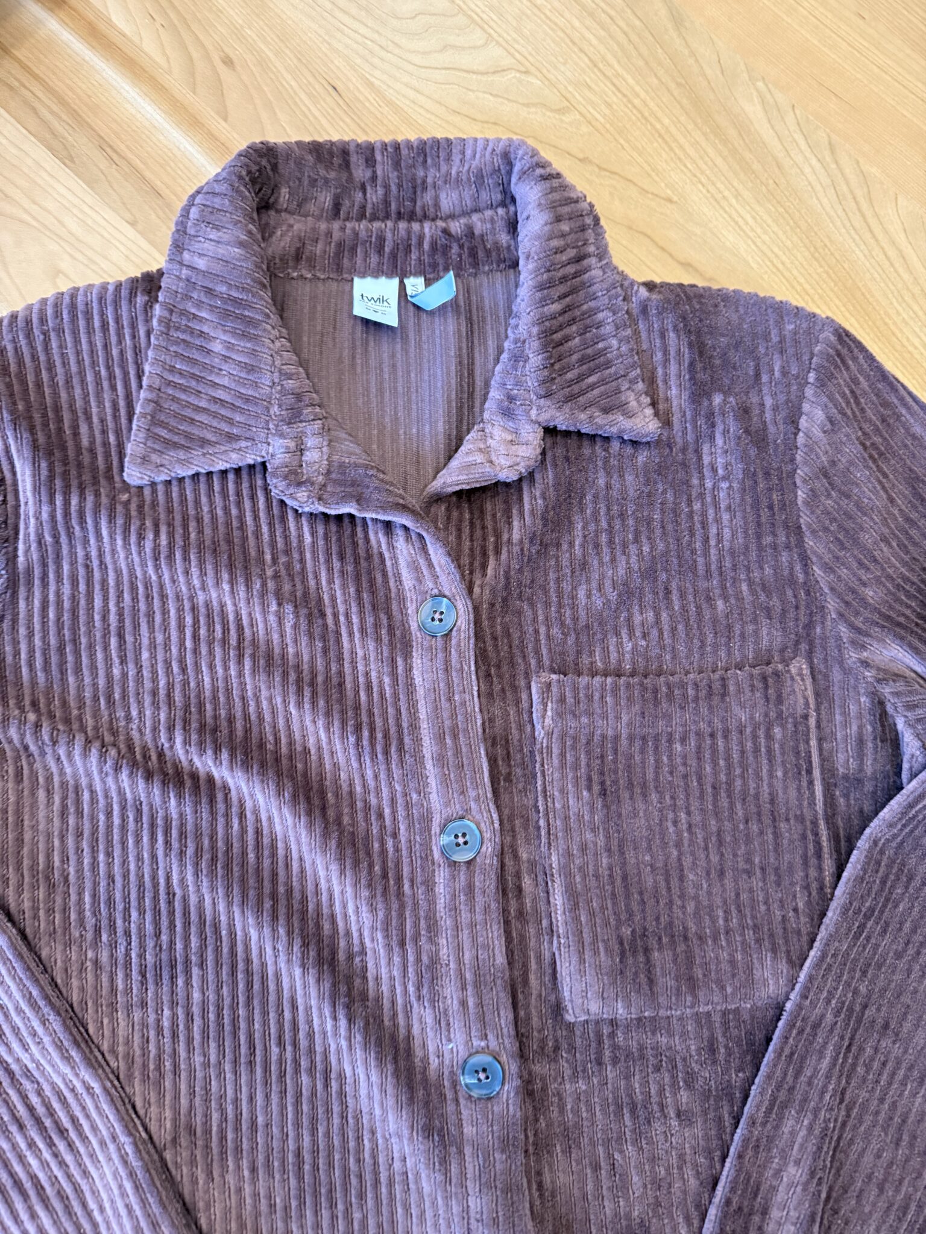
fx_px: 856
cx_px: 463
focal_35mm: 24
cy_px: 617
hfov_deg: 56.8
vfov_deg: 71.6
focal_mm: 6.76
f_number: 1.78
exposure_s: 1/60
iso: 800
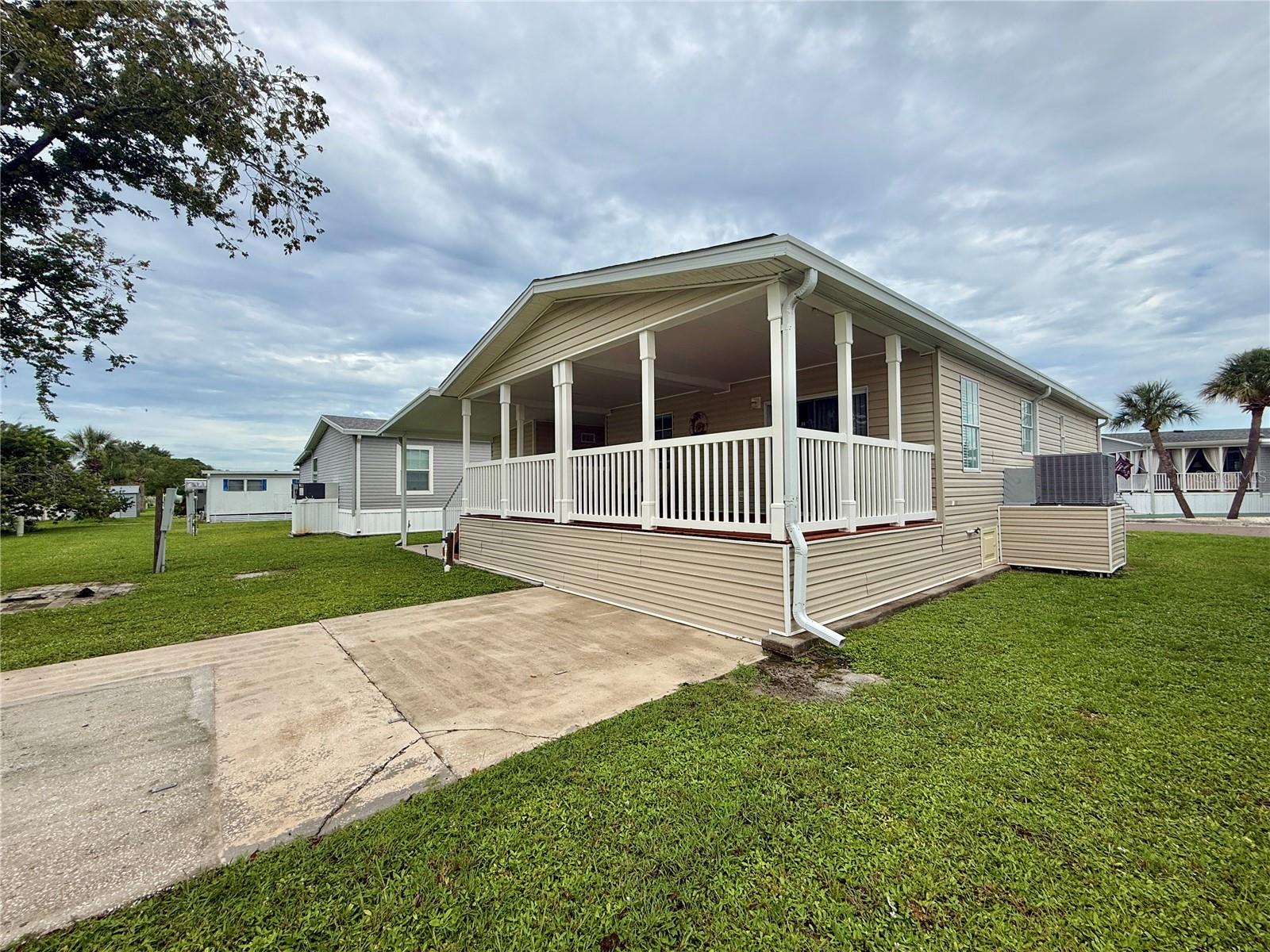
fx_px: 514
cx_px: 635
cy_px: 476
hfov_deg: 102.1
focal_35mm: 14
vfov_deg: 85.7
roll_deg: +0.6
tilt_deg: +2.6
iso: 50
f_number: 2.2
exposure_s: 1/955
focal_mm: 2.22
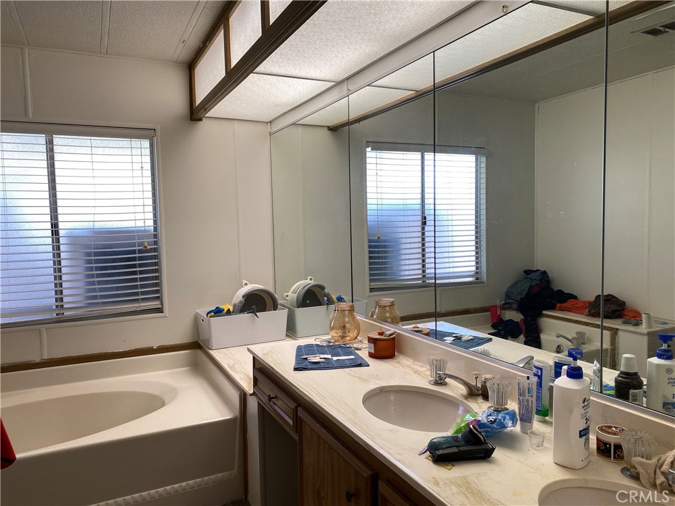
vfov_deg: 53.1
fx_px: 507
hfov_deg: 67.3
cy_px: 253
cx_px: 338
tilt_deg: -4.2
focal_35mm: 26
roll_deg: +0.3
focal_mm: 4.25
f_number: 1.8
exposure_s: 1/120
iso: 40
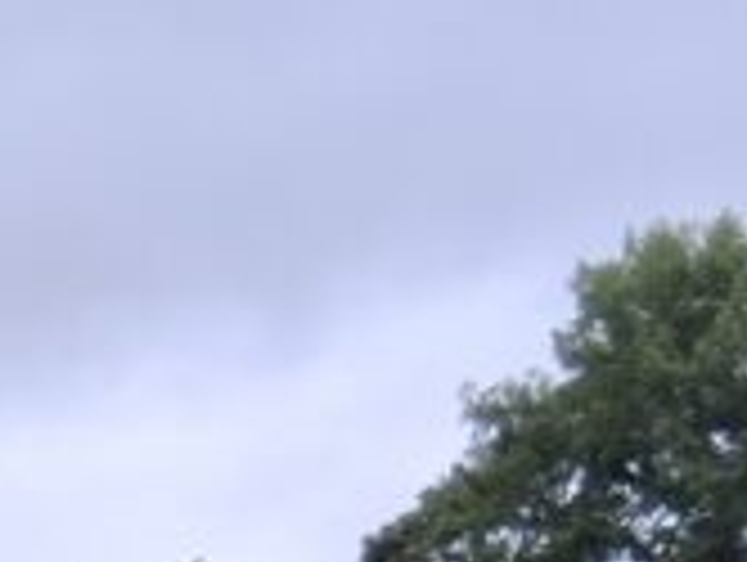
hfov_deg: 11.5
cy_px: 1497
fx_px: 3458
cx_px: -544
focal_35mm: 160
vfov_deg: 8.3
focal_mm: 3.98
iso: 25
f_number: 1.8
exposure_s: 1/243
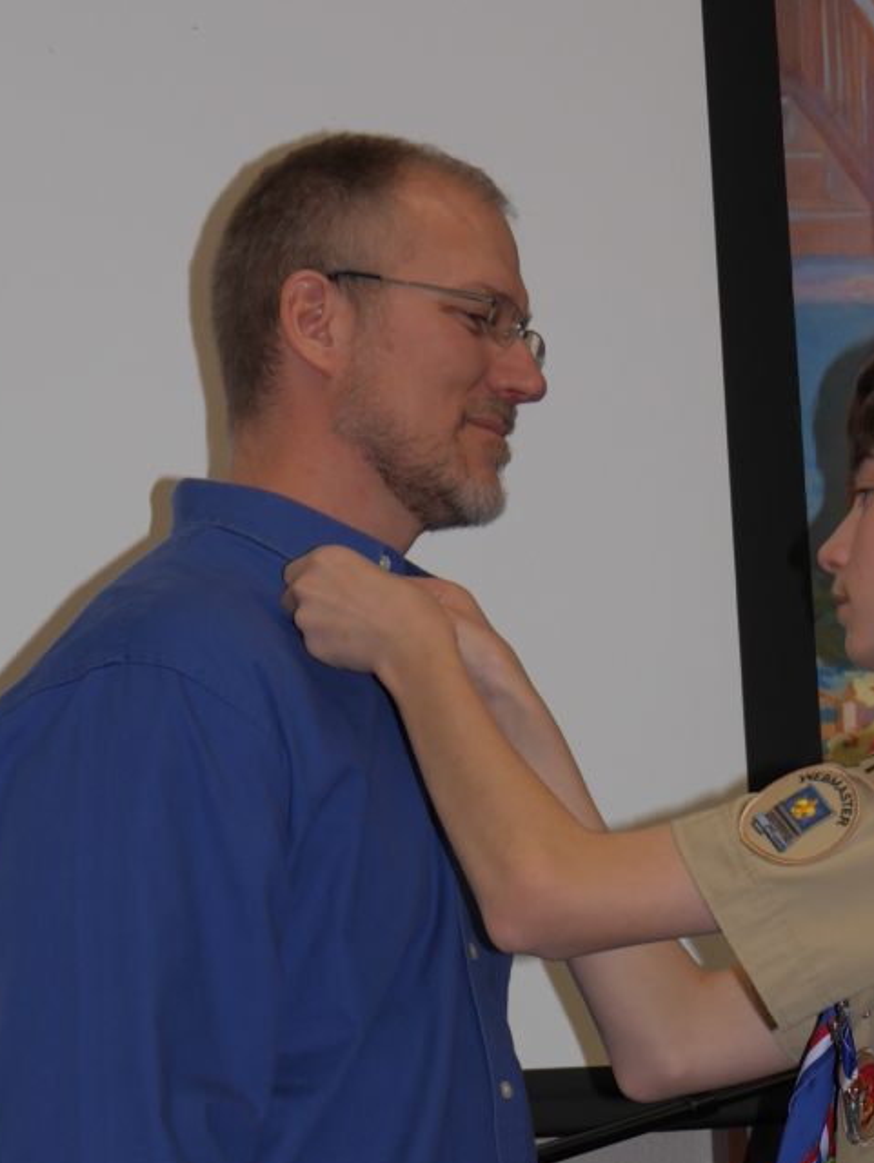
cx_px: 612
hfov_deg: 8.1
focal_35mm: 183
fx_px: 6152
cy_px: 937
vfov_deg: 10.8
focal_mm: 55
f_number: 5.1
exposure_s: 1/60
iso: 200
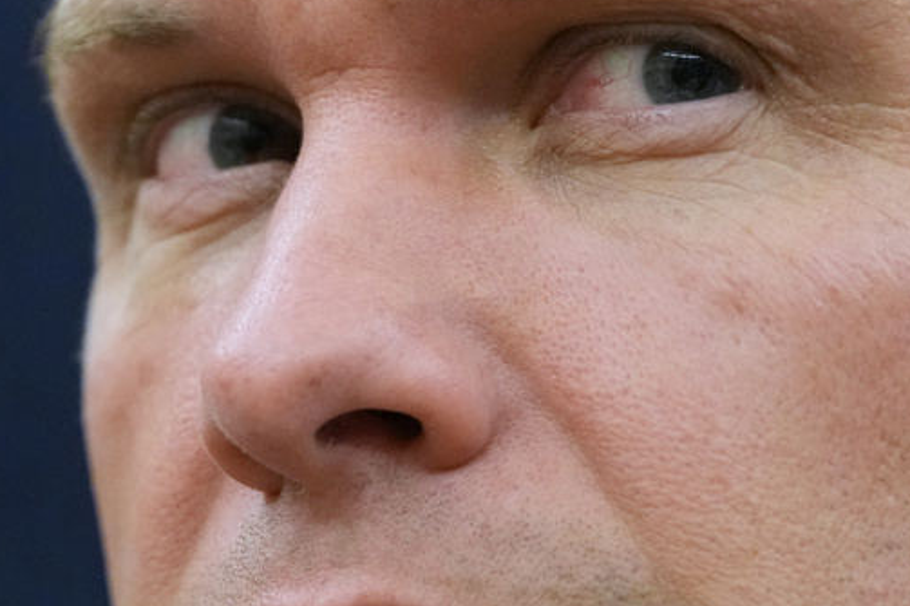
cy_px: 344
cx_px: 367
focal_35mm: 611
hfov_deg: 3.4
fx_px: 15439
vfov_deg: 2.2
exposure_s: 1/500
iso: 5000
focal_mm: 200
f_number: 4
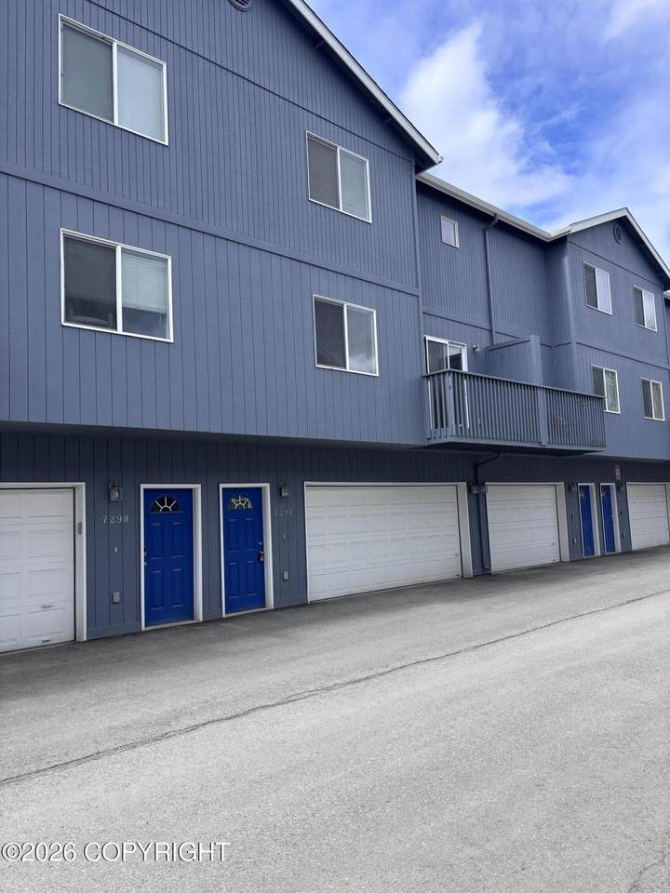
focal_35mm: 26
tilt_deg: +5.6
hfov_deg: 53.1
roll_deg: +1.8
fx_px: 671
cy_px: 446
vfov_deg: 67.3
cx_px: 335
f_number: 1.6
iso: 50
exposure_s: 1/1381
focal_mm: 5.96
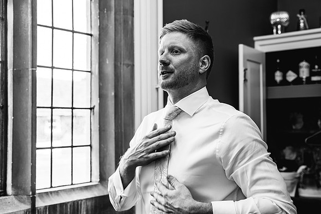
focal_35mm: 52
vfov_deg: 26.1
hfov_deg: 38.4
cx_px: 160
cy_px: 107
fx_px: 461
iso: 500
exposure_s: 1/160
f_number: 4
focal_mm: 50
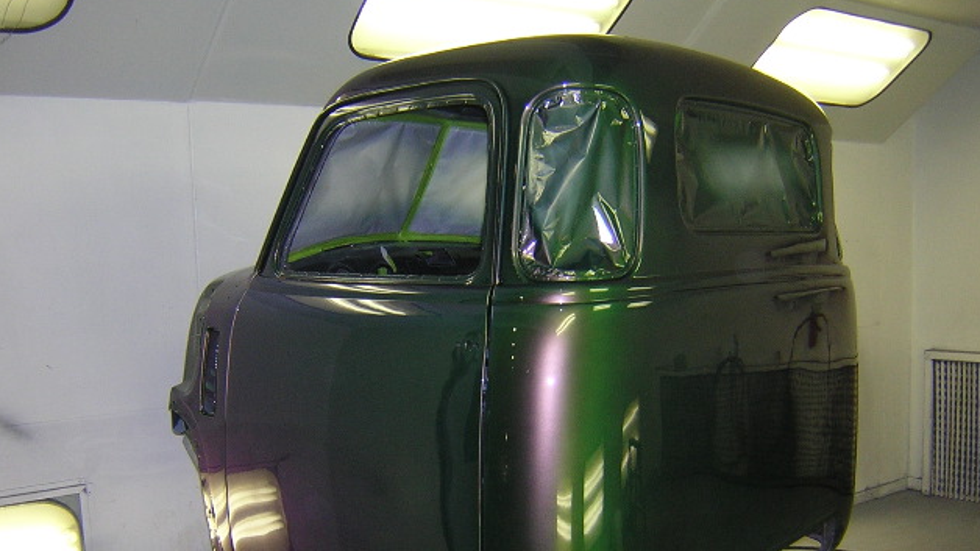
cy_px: 364
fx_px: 1039
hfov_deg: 50.5
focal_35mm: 40
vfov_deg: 29.5
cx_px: 485
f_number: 2.6
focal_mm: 4.7
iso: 189
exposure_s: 1/60.1
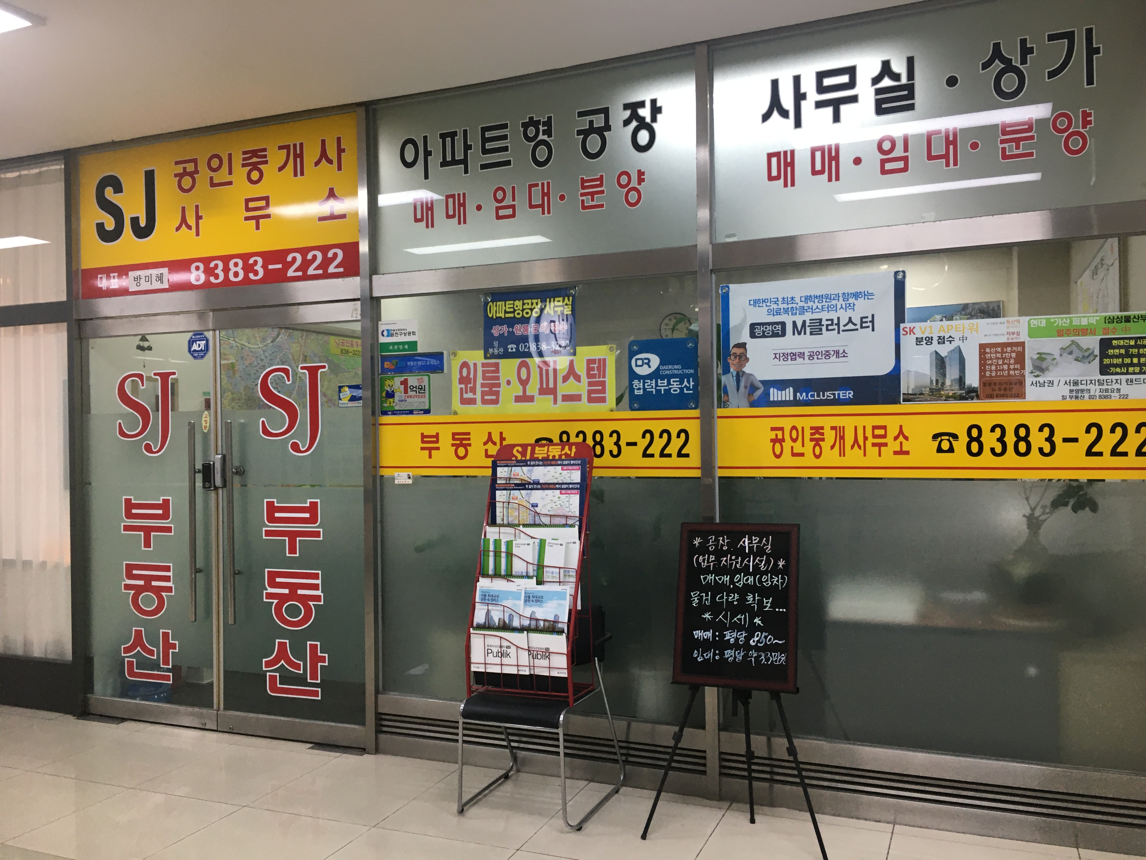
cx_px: 573
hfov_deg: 61.7
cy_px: 430
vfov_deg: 48.2
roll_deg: -0.5
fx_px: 960
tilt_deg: +0.4
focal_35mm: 29
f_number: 2.2
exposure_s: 1/30
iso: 40
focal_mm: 4.15
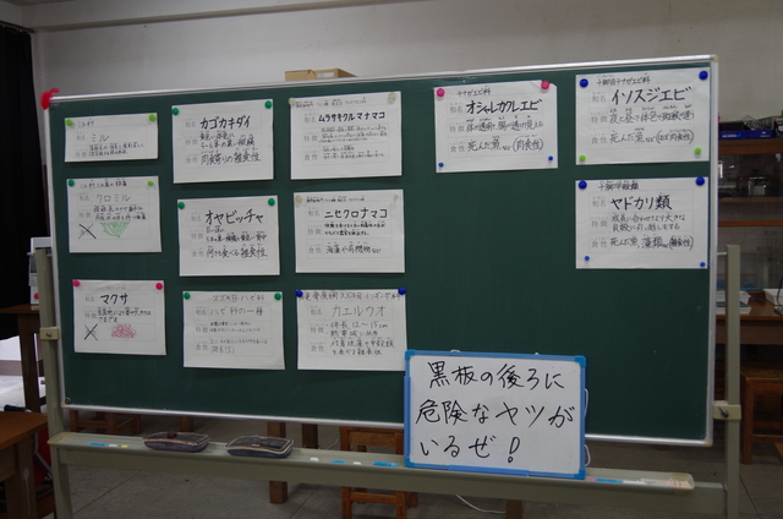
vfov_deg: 36.7
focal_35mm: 36
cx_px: 392
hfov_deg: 53.2
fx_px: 781
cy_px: 260
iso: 400
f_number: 4
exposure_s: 1/50
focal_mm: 24
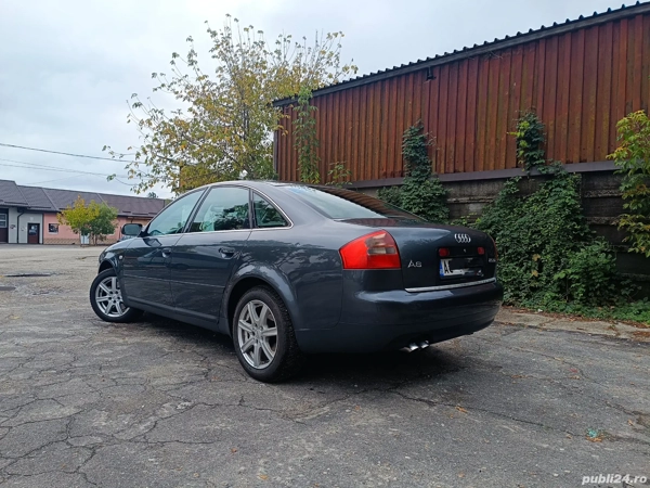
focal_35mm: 24
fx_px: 451
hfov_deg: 71.6
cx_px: 325
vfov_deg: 56.8
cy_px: 244
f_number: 1.88
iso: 51
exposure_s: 1/463
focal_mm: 5.59
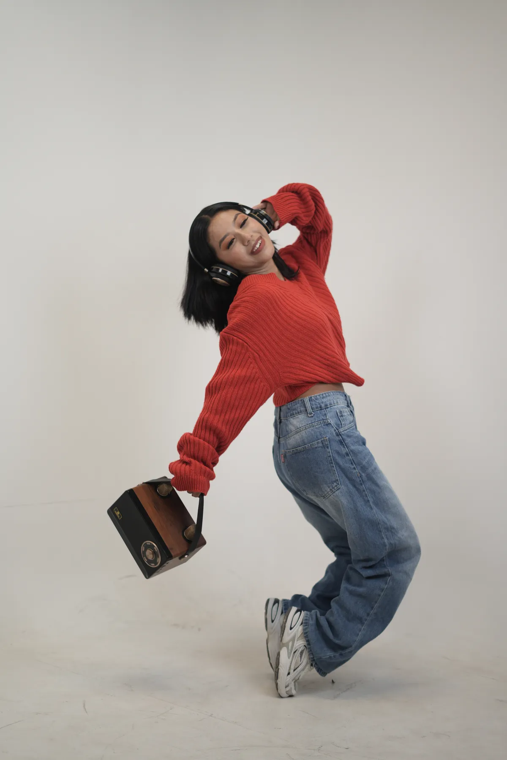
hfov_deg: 27.0
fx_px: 1056
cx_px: 254
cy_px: 380
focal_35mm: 50
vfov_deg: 39.6
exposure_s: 1/160
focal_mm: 50
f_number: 1.8
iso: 100
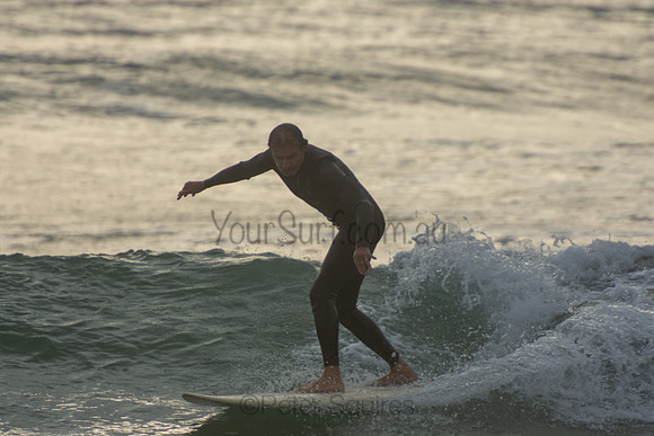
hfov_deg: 3.4
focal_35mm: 600
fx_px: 10902
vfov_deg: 2.3
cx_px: 327
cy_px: 218
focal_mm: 400
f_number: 5.6
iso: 180
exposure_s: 1/1000
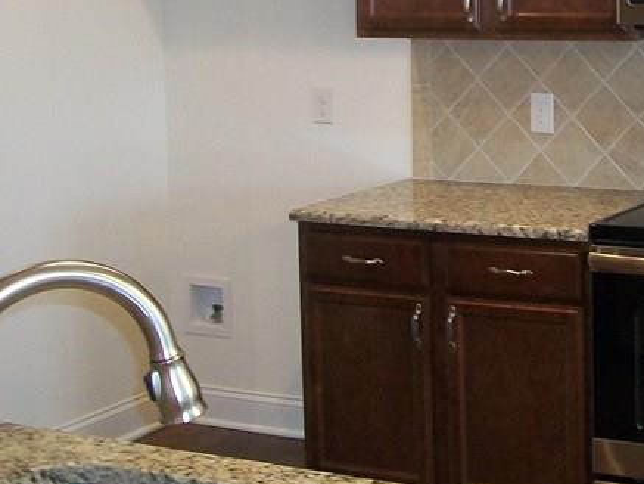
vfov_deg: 19.1
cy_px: 10
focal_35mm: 75
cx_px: 684
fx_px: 1396
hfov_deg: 24.5
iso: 240
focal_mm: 5.7
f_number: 2.9
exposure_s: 1/30
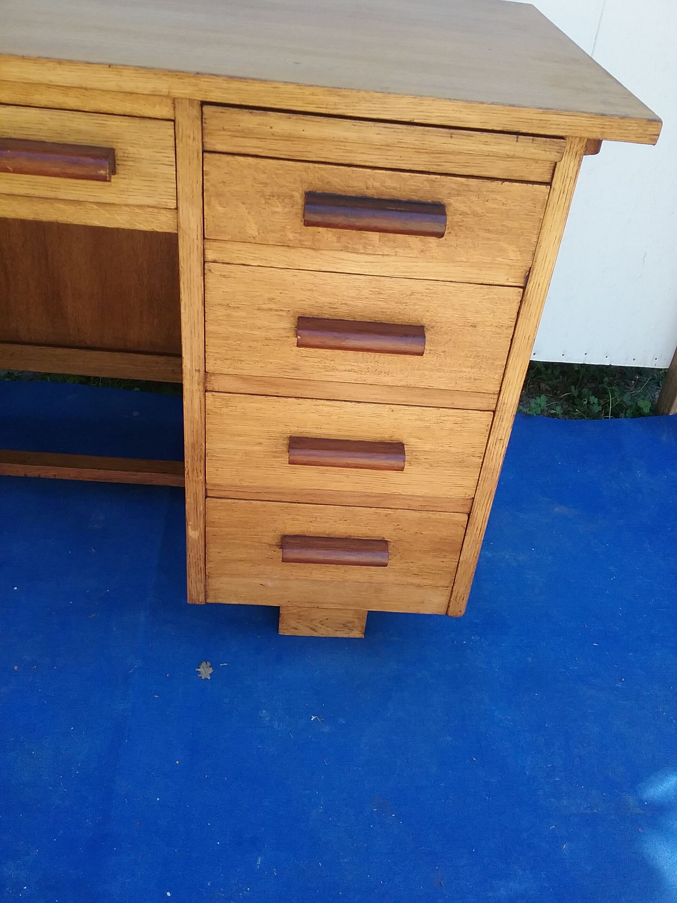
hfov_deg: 45.4
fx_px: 808
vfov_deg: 58.4
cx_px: 338
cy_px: 452
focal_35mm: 31
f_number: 2.2
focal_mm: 3.3
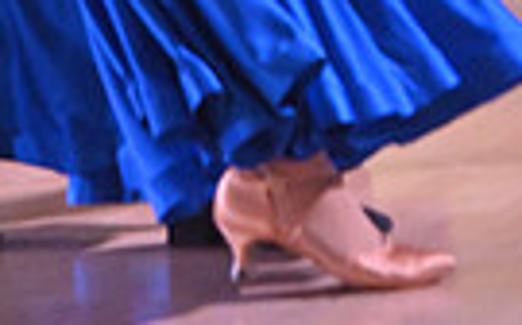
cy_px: -646
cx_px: 246
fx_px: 6550
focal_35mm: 461
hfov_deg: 4.6
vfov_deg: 2.8
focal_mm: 105
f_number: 7.1
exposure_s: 1/400
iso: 5000
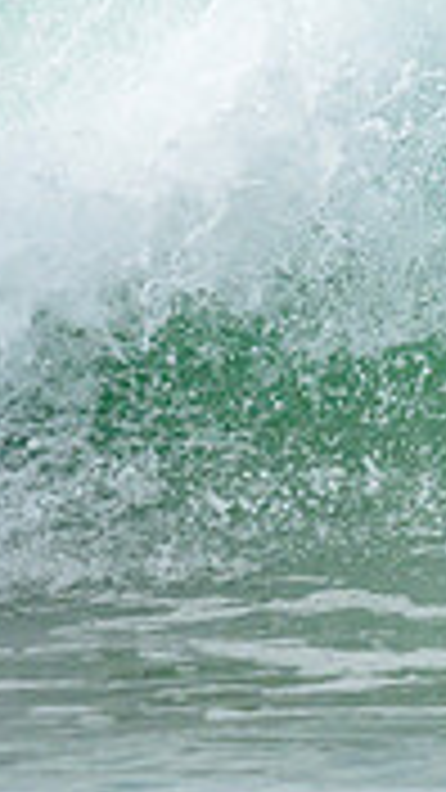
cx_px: 1018
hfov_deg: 0.4
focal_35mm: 2766
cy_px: 65
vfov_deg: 0.8
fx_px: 58153
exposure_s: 1/2000
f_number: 6.3
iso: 640
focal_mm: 800
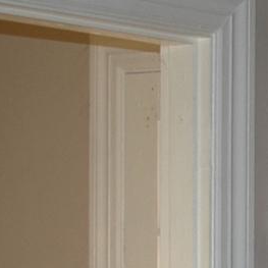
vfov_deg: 7.2
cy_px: 433
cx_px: 617
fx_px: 2085
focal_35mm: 238
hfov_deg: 7.0
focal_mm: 24
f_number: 3.8
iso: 200
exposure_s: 1/60
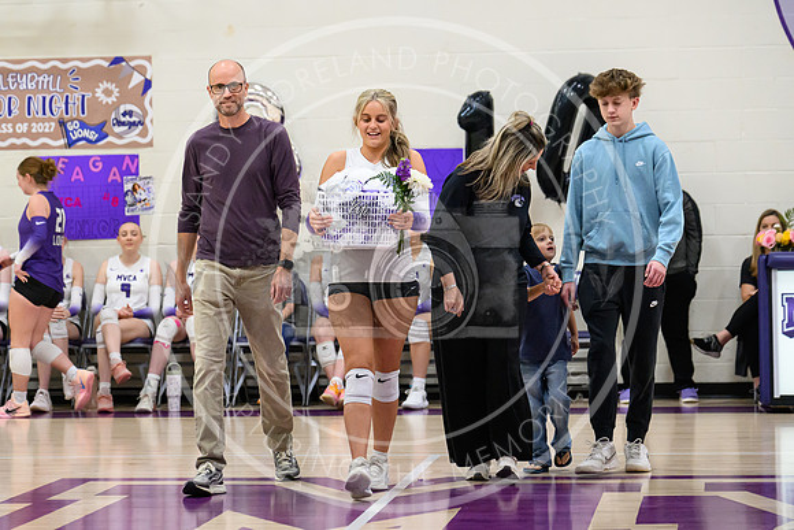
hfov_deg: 17.2
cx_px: 302
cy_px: 244
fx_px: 2626
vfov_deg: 11.5
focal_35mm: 119
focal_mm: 96
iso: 7200
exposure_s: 1/640
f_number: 3.5
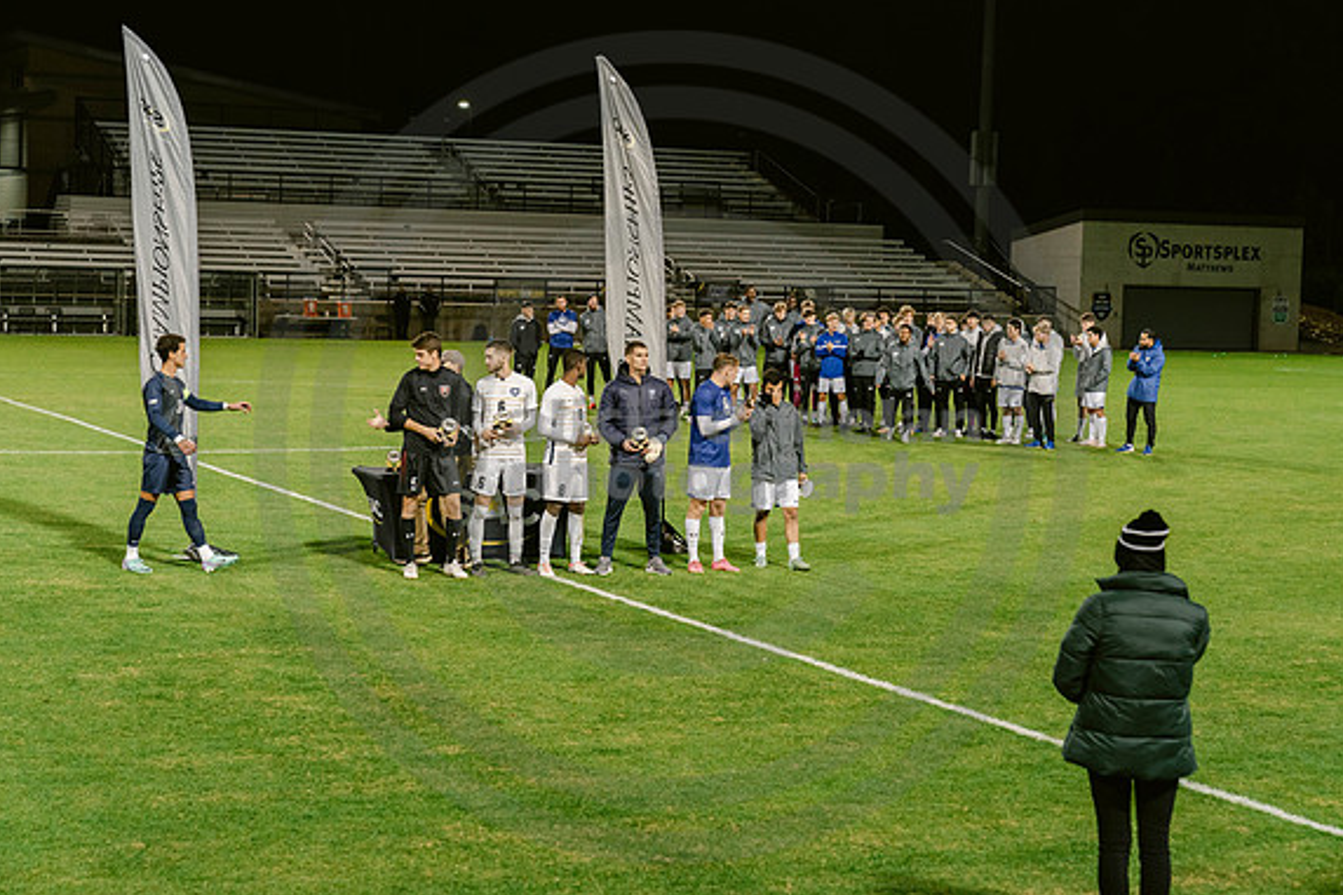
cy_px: 448
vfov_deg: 19.2
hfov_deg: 28.5
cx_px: 672
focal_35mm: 71
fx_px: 2648
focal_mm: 70
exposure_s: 1/200
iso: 2000
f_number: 4.5
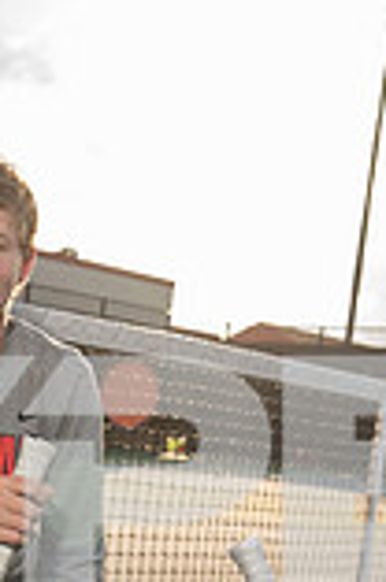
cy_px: 734
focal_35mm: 69
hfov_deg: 19.0
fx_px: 1115
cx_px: -11
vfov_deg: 25.6
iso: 100
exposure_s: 1/250
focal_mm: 24
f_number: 4
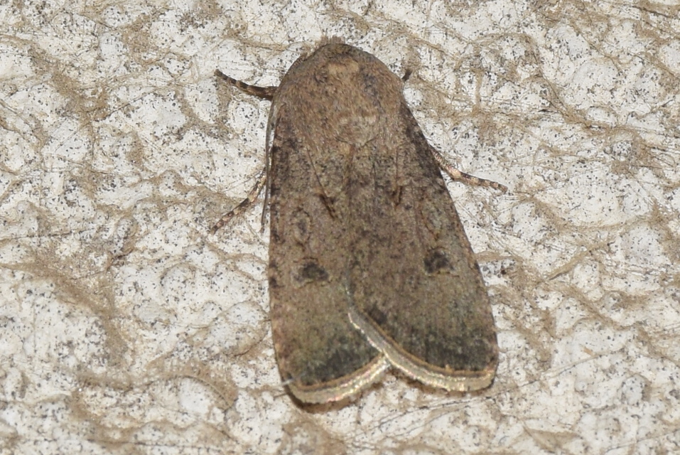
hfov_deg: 9.8
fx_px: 3970
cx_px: 340
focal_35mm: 210
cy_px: 228
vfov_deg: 6.6
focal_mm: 140
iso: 100
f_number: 13
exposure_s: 1/160
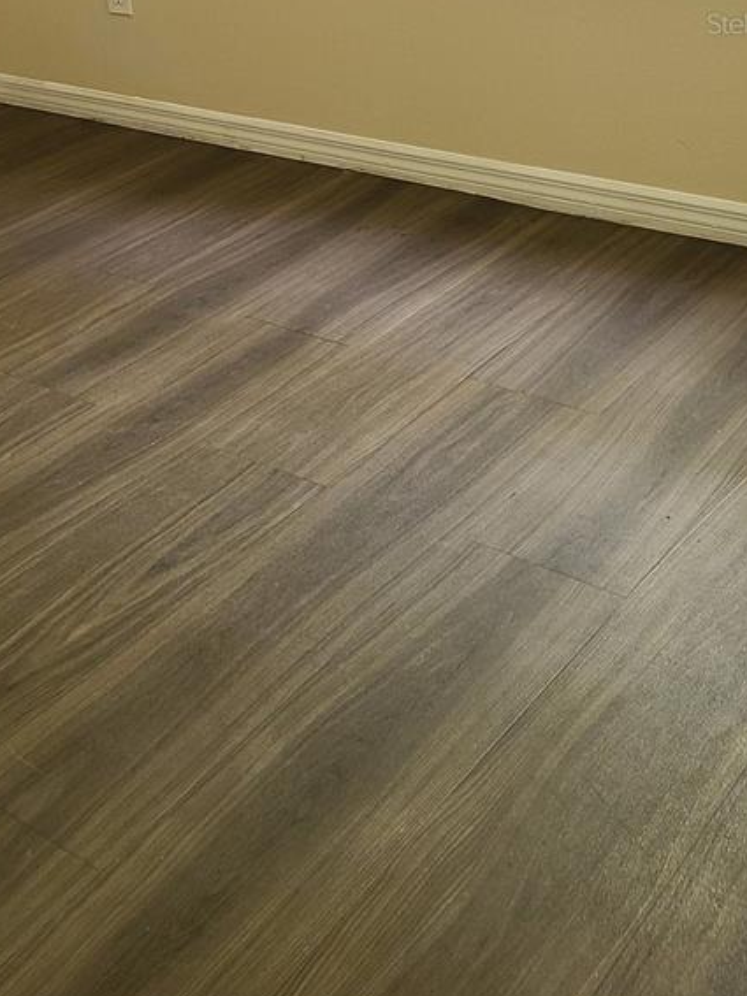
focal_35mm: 55
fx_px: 1583
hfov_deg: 25.5
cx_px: 40
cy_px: 23
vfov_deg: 32.4
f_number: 1.8
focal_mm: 5.4
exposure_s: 1/40
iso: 160
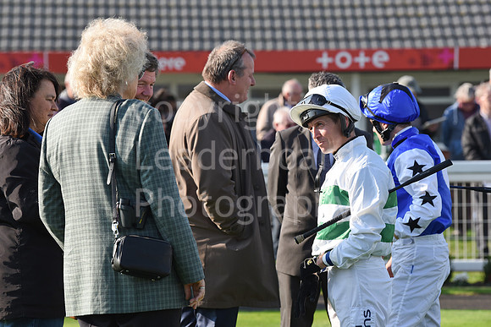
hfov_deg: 10.8
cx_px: 246
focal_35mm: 190
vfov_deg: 7.2
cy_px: 164
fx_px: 2592
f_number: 6.3
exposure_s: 1/1600
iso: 640
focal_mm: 190
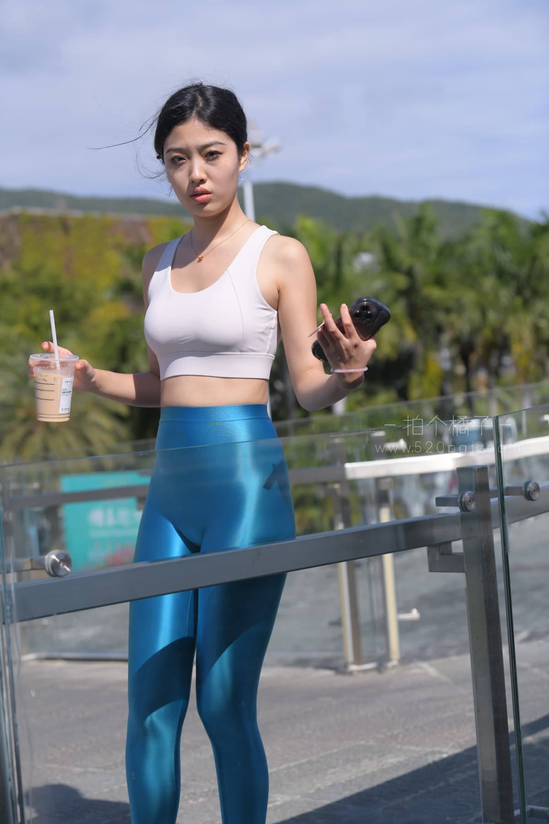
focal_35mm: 70
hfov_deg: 19.5
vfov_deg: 28.8
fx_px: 1601
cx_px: 274
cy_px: 412
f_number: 4
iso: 140
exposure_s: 1/2000
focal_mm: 70
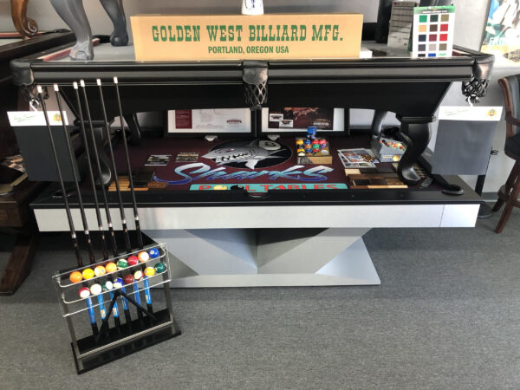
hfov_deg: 63.4
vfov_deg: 49.7
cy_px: 195
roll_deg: +0.9
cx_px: 260
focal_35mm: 28
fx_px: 421
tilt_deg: -25.3
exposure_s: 1/15
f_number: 1.8
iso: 64
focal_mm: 4
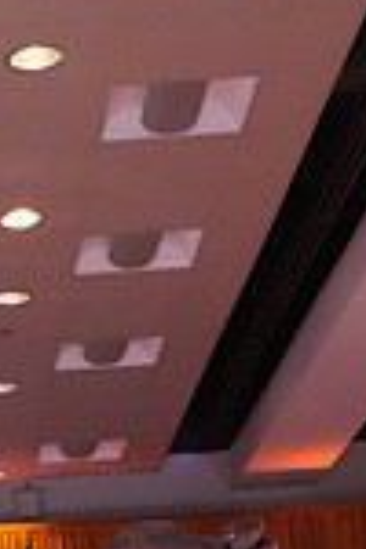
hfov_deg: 9.6
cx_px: -174
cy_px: 1010
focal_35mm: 139
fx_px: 2120
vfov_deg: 13.2
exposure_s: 1/320
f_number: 7.1
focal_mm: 24
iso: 8000
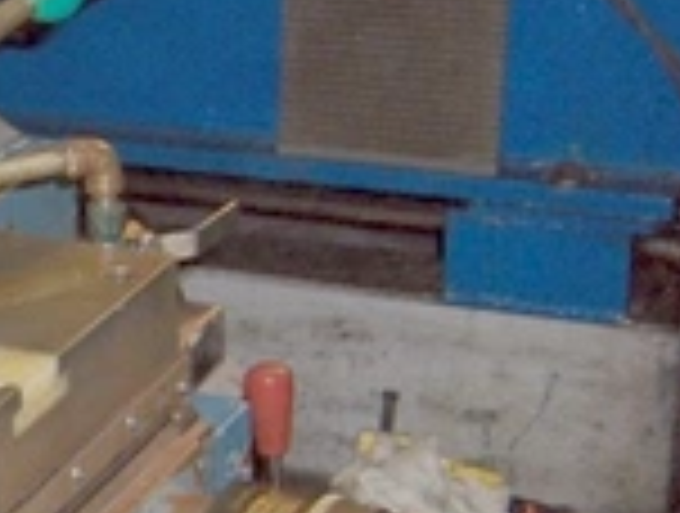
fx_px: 2028
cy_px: 389
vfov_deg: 14.4
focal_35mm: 103
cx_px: -196
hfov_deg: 17.8
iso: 100
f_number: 2.8
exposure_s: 1/60
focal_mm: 8
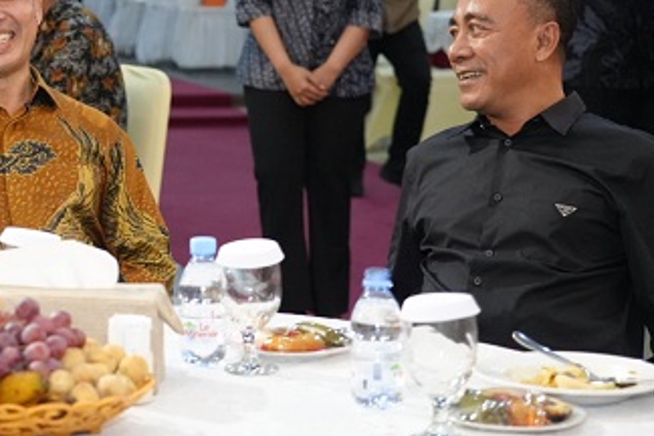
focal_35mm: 119
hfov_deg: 16.9
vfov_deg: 11.4
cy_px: -5
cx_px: 14
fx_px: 2162
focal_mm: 55
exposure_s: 1/160
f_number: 4
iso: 5000
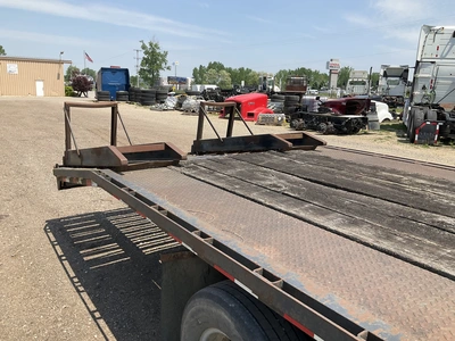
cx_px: 228
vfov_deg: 48.2
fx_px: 381
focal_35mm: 29
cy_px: 170
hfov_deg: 61.7
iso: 25
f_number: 1.8
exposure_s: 1/1279
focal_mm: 3
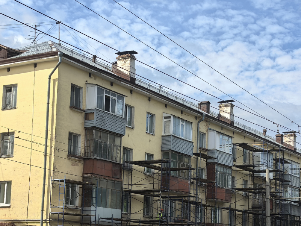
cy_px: 159
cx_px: 157
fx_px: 635
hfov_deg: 26.7
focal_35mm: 73
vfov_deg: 20.1
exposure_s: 1/10000
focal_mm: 6.98
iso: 250
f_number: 2
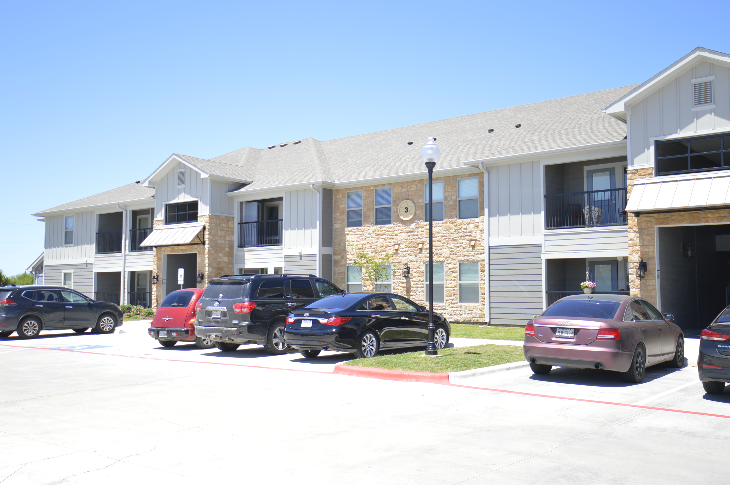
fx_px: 669
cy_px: 242
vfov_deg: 39.9
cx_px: 365
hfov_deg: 57.3
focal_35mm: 33
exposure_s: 1/200
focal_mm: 22
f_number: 7.1
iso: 100
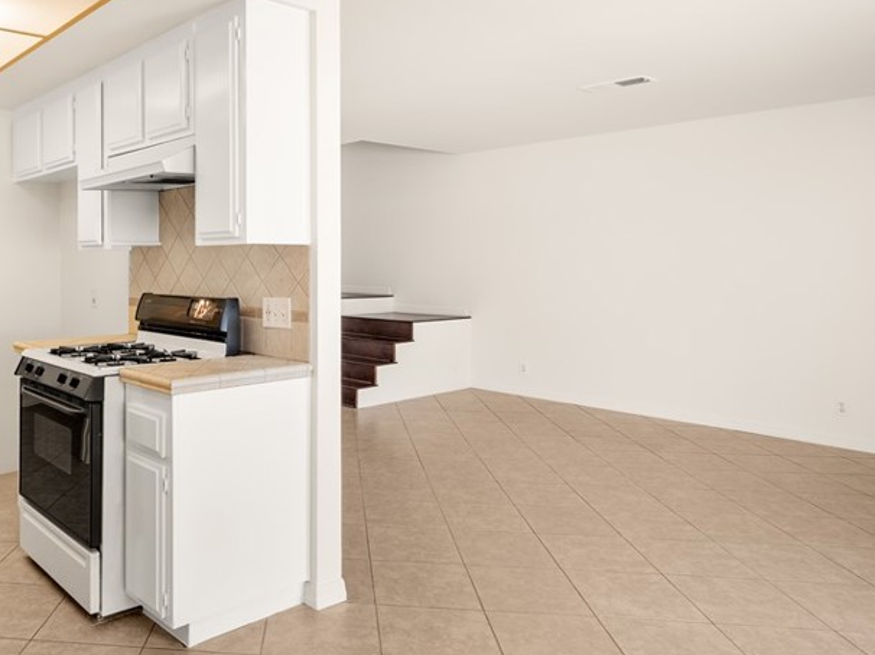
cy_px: 348
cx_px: 253
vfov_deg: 53.0
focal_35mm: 26
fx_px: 657
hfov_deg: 64.5
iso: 200
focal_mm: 16
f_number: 8
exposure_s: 1/10
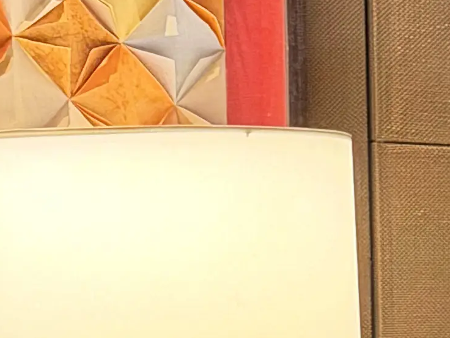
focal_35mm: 263
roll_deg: -0.3
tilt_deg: -7.1
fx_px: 3419
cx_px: 722
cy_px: 830
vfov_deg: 5.4
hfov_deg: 7.4
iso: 320
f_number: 1.78
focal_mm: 6.76
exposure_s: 1/33
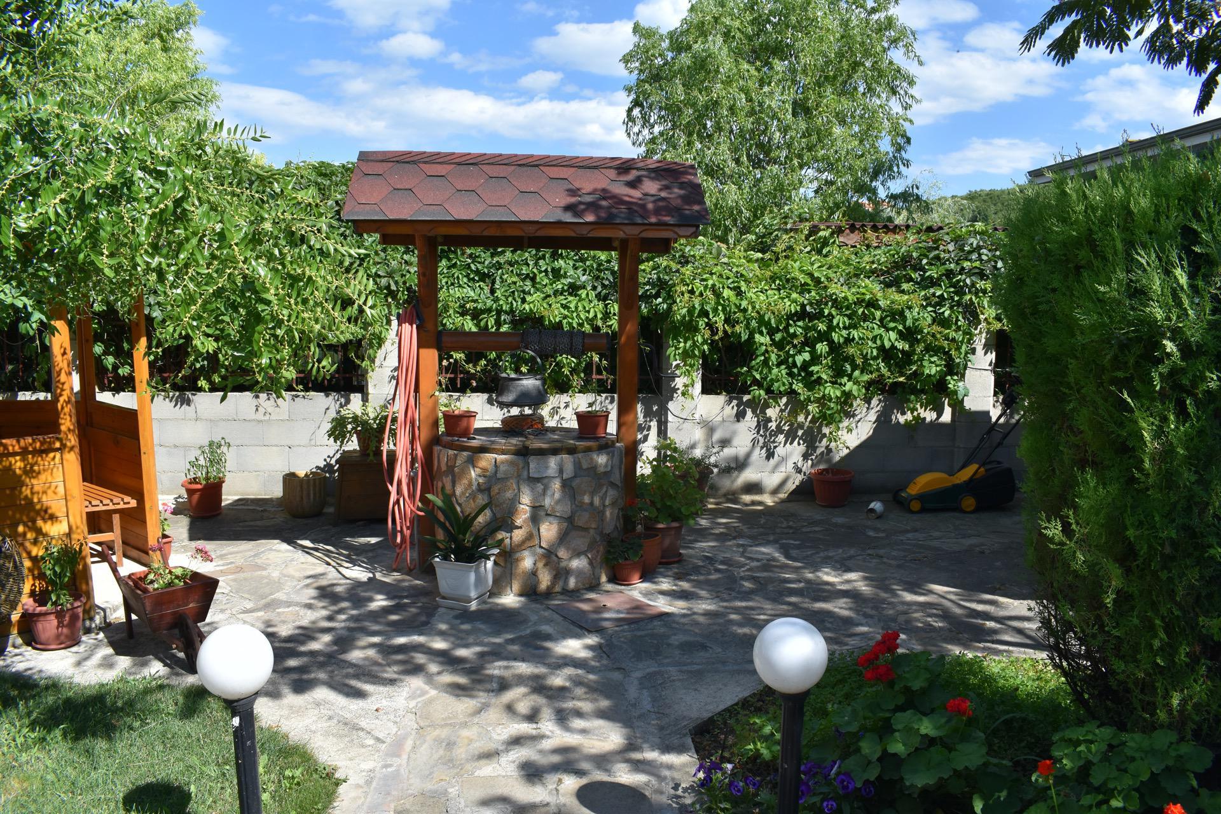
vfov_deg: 47.9
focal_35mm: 27
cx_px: 610
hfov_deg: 67.4
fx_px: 916
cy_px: 407
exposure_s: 1/320
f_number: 9
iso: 200
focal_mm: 18
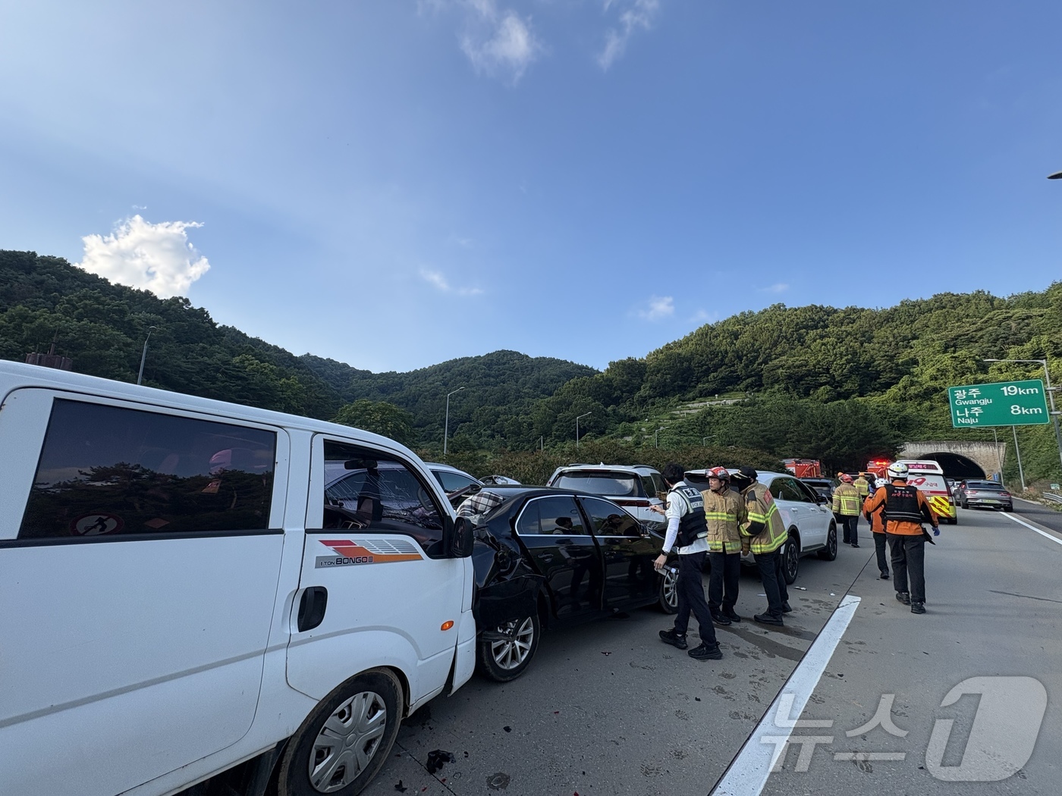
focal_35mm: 14
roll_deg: -0.9
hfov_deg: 102.1
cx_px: 531
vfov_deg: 85.7
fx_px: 430
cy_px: 398
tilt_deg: +12.0
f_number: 2.2
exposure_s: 1/840
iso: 40
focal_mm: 2.22
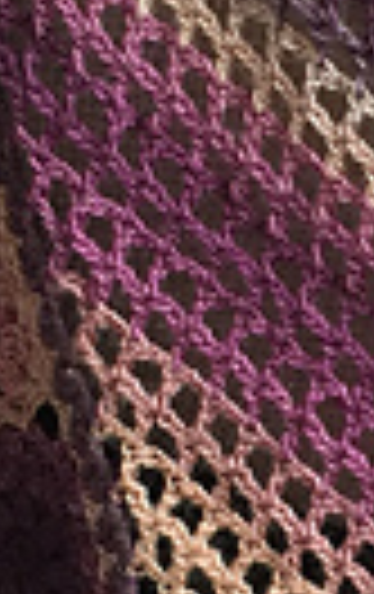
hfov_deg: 8.7
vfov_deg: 13.9
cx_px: 451
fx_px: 2419
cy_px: 495
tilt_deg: -59.8
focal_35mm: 149
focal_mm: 4.15
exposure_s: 1/17
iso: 50
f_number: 2.2
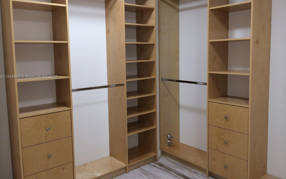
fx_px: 249
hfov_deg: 59.6
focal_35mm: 32
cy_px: 77
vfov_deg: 39.4
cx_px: 144
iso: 64
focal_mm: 4.12
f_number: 2.2
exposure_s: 1/30
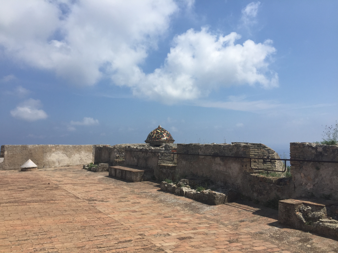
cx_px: 169
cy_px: 126
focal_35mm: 29
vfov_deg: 48.2
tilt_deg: +3.9
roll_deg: +0.2
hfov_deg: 61.7
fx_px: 283
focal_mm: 4.15
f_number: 2.2
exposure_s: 1/3597
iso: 32
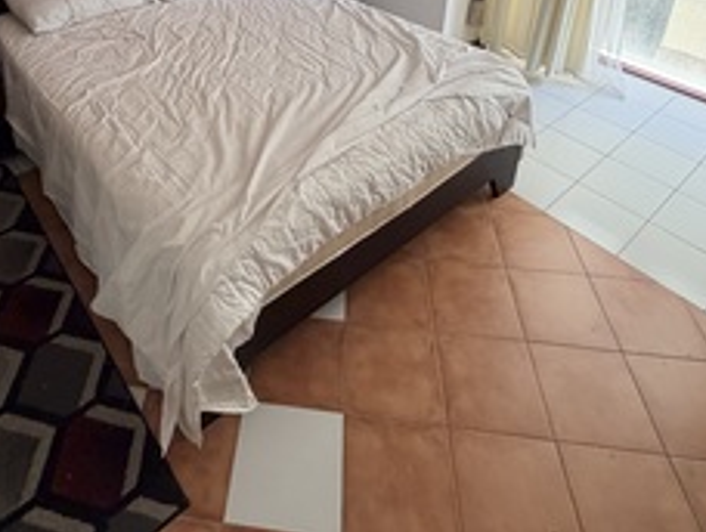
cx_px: 283
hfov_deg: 62.8
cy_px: 5
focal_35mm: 28
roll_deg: +0.4
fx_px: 572
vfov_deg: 43.2
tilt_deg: -21.3
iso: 200
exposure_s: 1/50
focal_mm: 2.22
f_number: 2.2
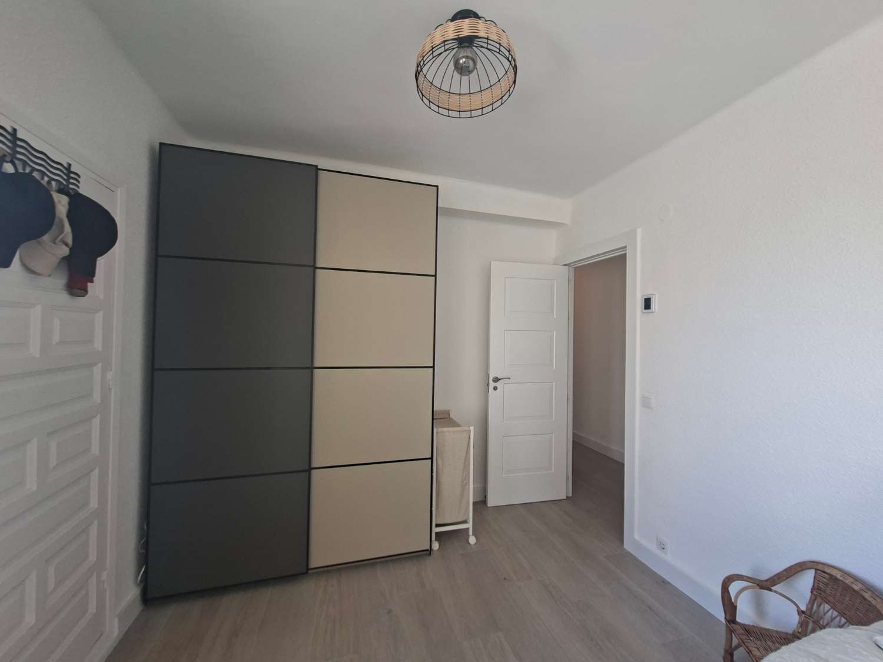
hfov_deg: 106.2
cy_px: 331
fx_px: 332
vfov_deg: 89.9
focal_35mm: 13
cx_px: 442
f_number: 2.2
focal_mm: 1.74
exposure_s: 1/40
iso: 40
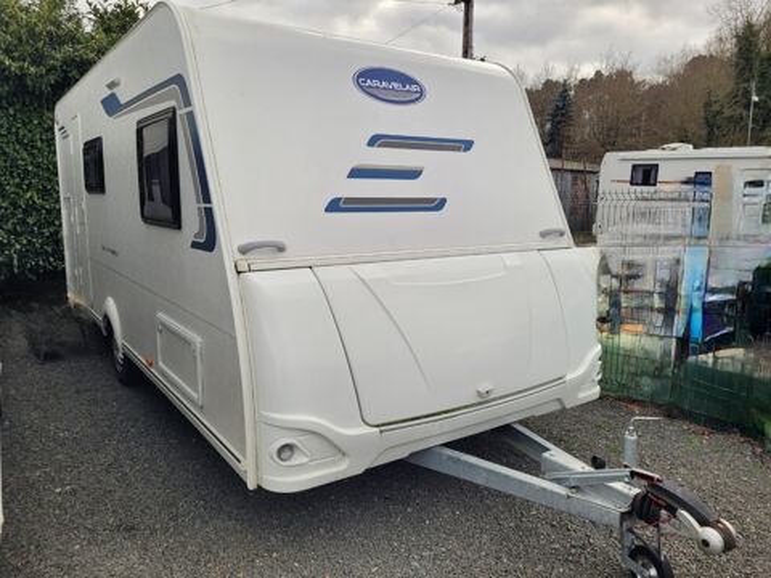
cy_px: 289
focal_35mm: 26
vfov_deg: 53.1
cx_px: 386
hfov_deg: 67.3
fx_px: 579
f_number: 1.8
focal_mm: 5.4
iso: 40
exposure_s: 1/476
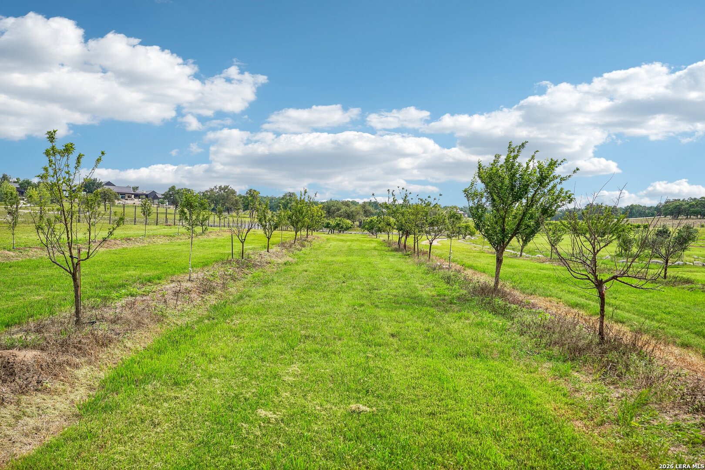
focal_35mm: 35
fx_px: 685
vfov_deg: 37.9
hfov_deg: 54.4
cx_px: 352
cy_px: 235
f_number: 8
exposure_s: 1/250
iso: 100
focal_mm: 35
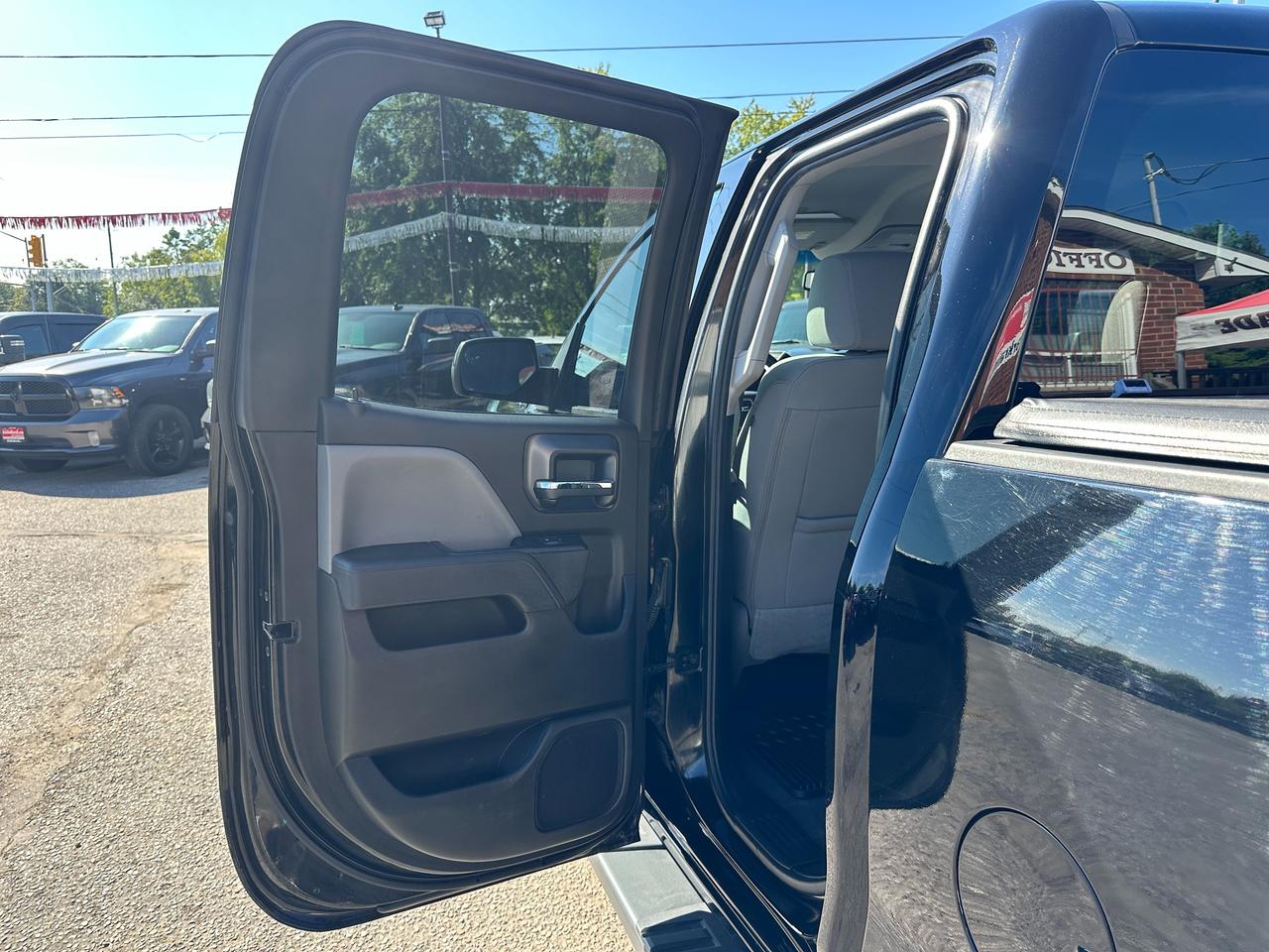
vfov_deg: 56.8
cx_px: 634
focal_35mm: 24
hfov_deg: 71.6
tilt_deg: -8.5
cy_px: 476
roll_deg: +0.3
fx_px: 880
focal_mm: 6.86
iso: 80
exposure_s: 1/767
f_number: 1.78
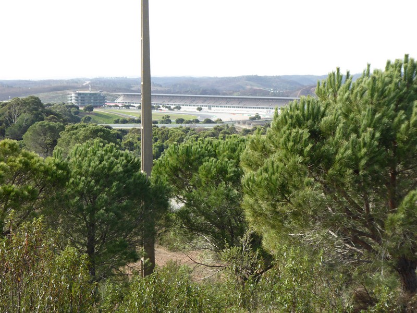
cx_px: 208
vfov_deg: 16.2
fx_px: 1096
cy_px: 156
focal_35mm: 91
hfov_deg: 21.5
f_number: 4.8
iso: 100
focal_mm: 15
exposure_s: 1/160
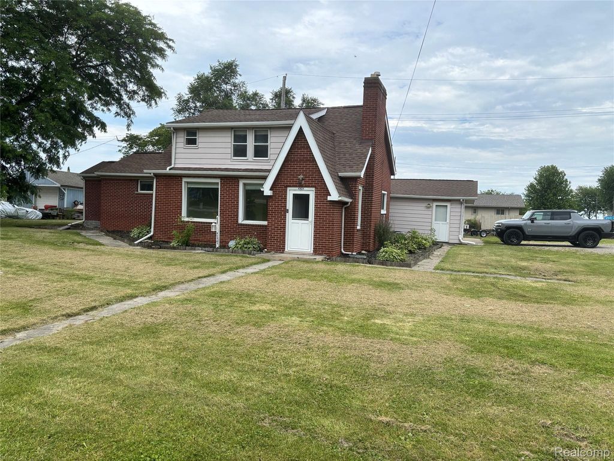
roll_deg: -1.7
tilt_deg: -2.5
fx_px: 461
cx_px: 307
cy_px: 230
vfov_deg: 53.1
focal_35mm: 26
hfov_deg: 67.3
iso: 50
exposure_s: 1/2105
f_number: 1.6
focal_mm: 5.96
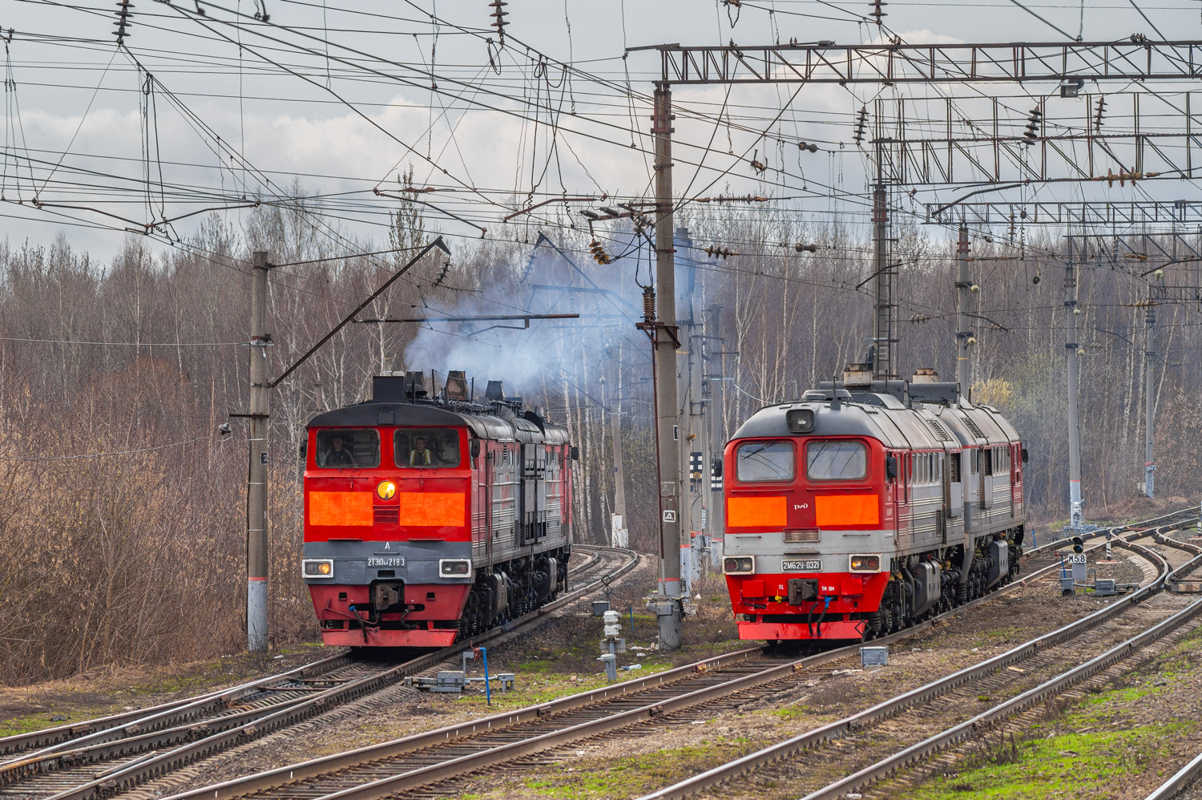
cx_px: 601
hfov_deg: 15.2
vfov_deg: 10.1
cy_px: 400
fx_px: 4504
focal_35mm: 135
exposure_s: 1/800
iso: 160
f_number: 7.1
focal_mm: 135
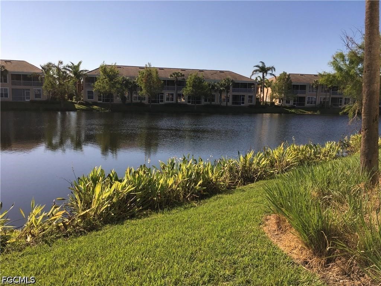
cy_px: 143
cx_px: 190
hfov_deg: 61.7
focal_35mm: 29
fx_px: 319
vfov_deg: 48.2
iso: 32
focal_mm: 4.15
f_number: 2.2
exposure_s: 1/2653
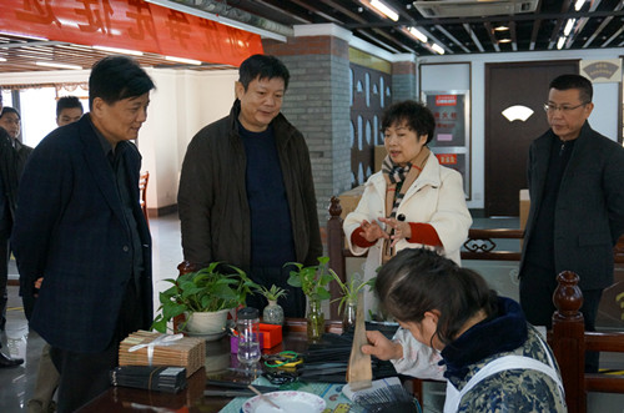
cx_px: 312
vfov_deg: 29.7
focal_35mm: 45
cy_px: 206
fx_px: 778
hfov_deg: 43.7
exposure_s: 1/160
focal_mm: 30
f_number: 5
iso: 2500
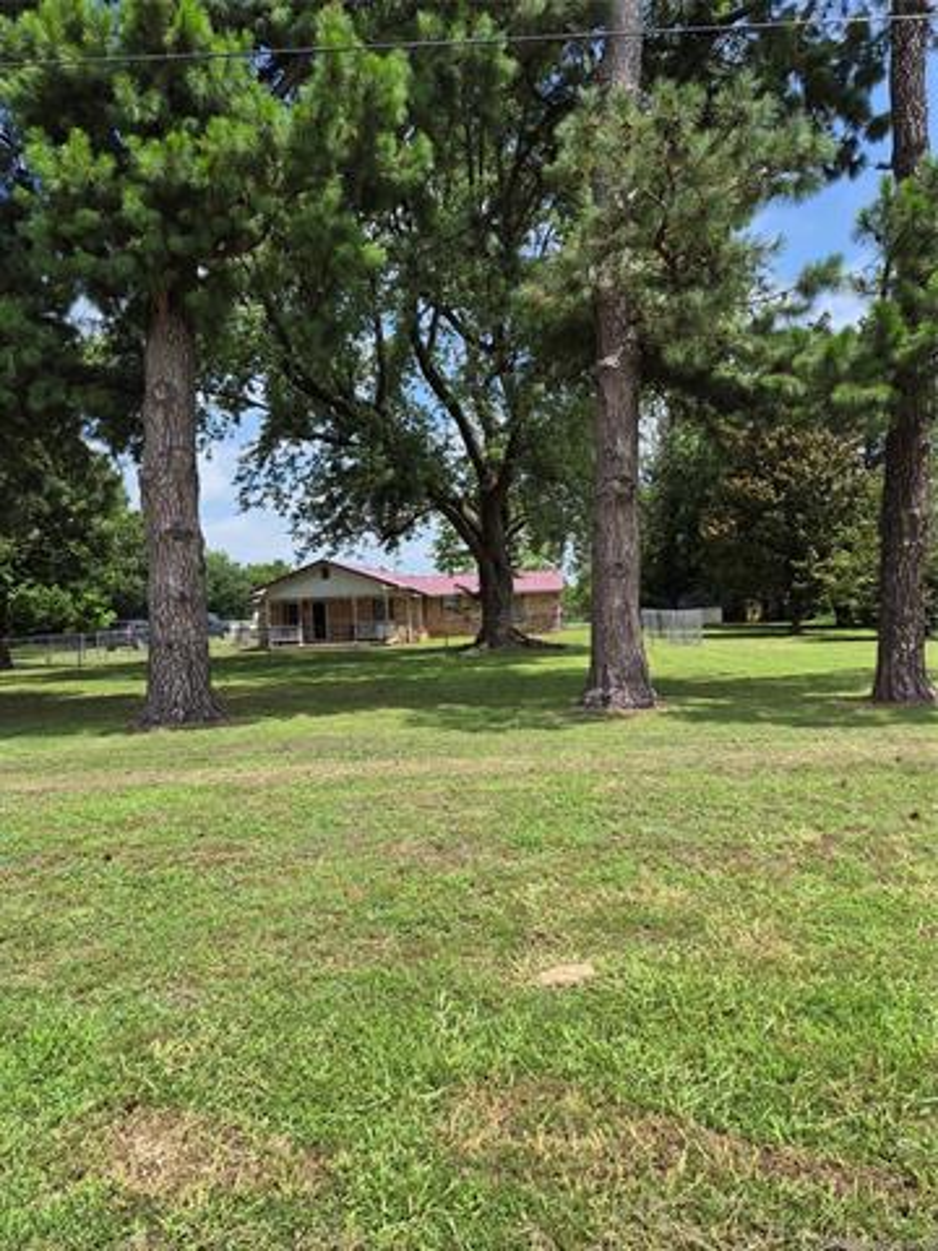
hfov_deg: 58.9
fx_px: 831
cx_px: 469
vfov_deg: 73.9
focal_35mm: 23
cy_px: 626
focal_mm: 5.4
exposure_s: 1/4464
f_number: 1.8
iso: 80
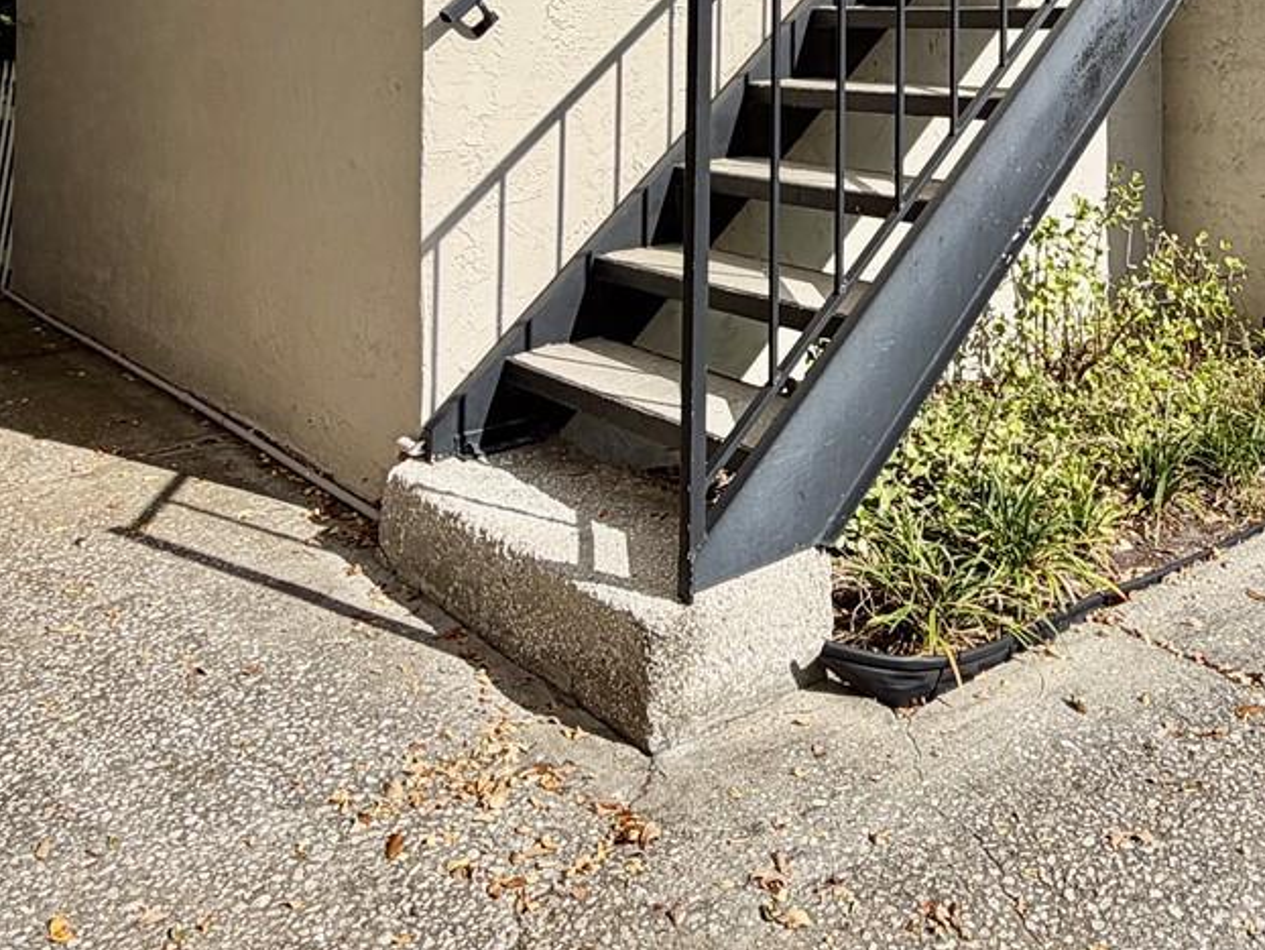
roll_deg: +0.2
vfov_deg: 35.4
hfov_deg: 49.2
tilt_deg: +1.8
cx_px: 956
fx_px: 1316
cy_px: -26
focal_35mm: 36
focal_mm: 2.22
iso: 20
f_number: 2.2
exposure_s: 1/1125
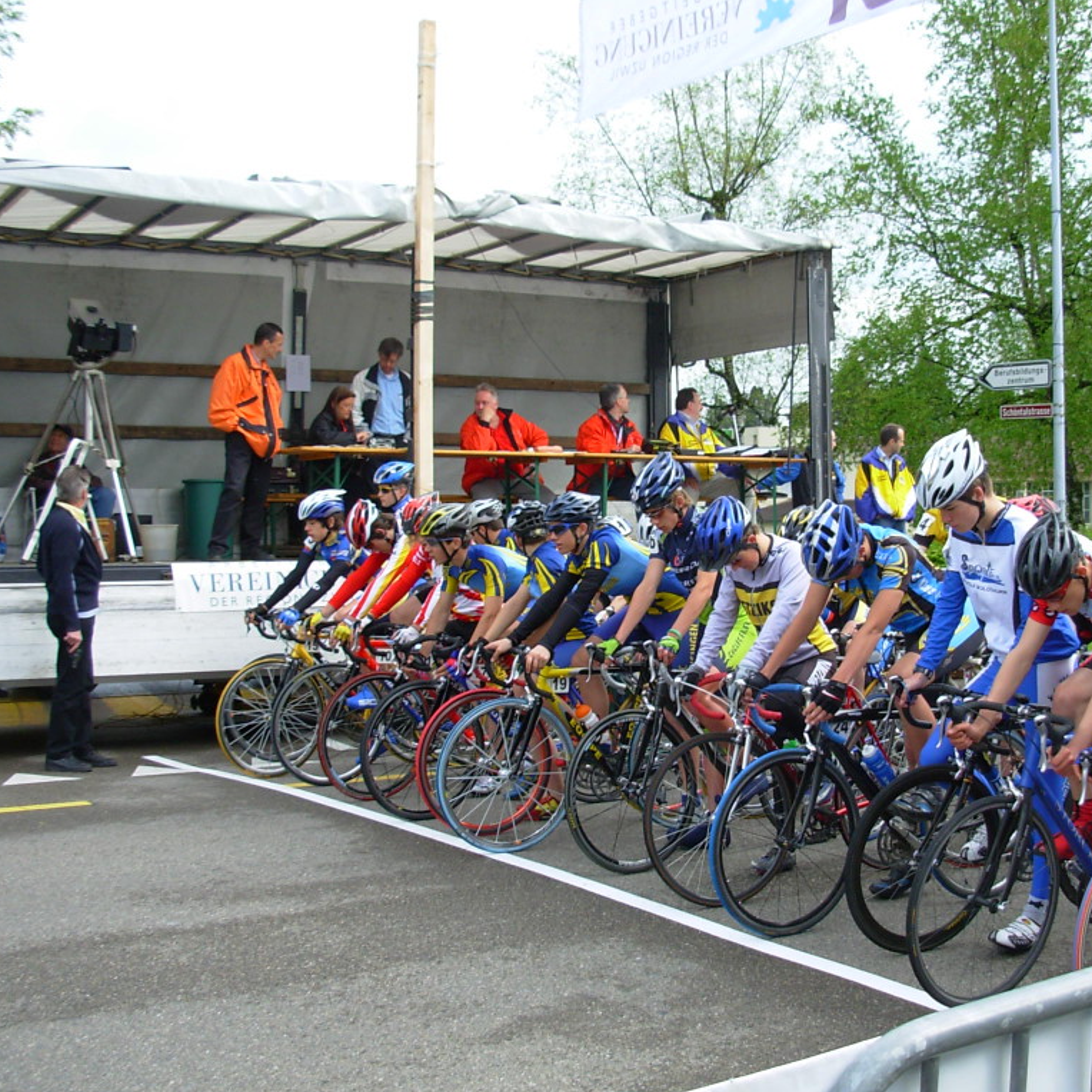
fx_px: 1606
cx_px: 705
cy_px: 546
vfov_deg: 37.6
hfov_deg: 37.2
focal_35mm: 45
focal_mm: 6.3
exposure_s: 1/242
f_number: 2.9
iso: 50
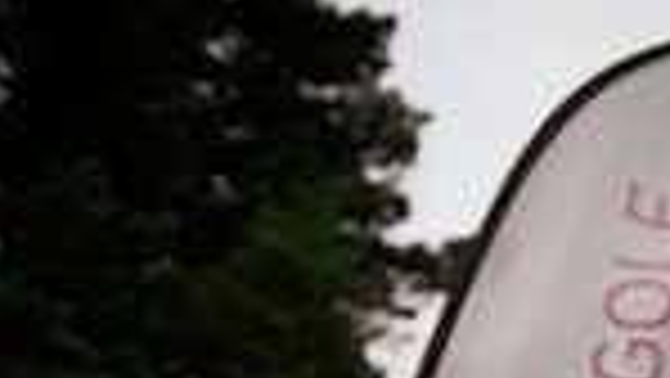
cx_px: 1187
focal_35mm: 98
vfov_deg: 10.8
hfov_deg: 17.7
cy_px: 866
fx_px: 1742
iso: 160
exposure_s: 1/160
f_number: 4
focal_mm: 24
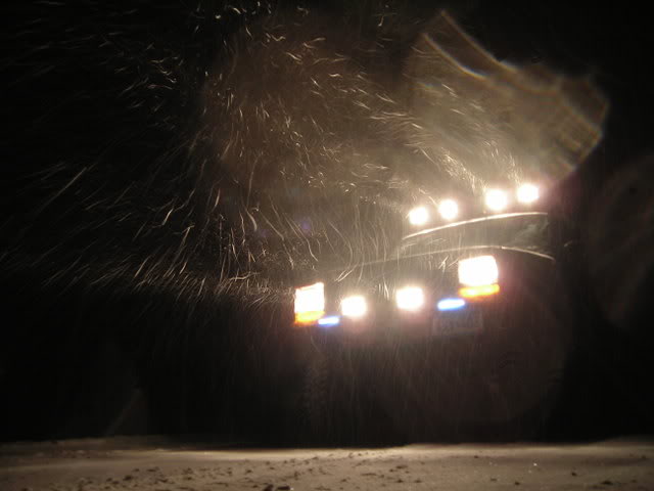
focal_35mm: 38
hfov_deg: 49.0
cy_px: 246
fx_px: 718
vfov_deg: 37.7
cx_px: 327
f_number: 3.2
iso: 73
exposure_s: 1/3.9
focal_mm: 6.3
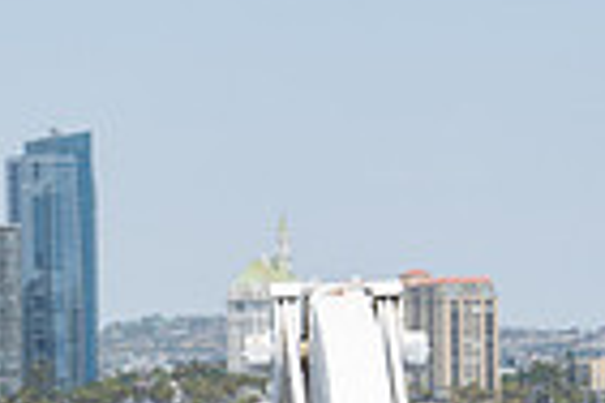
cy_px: 624
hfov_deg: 9.3
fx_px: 3663
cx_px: -107
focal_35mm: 218
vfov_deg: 6.2
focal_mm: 53
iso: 200
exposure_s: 1/200
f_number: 13
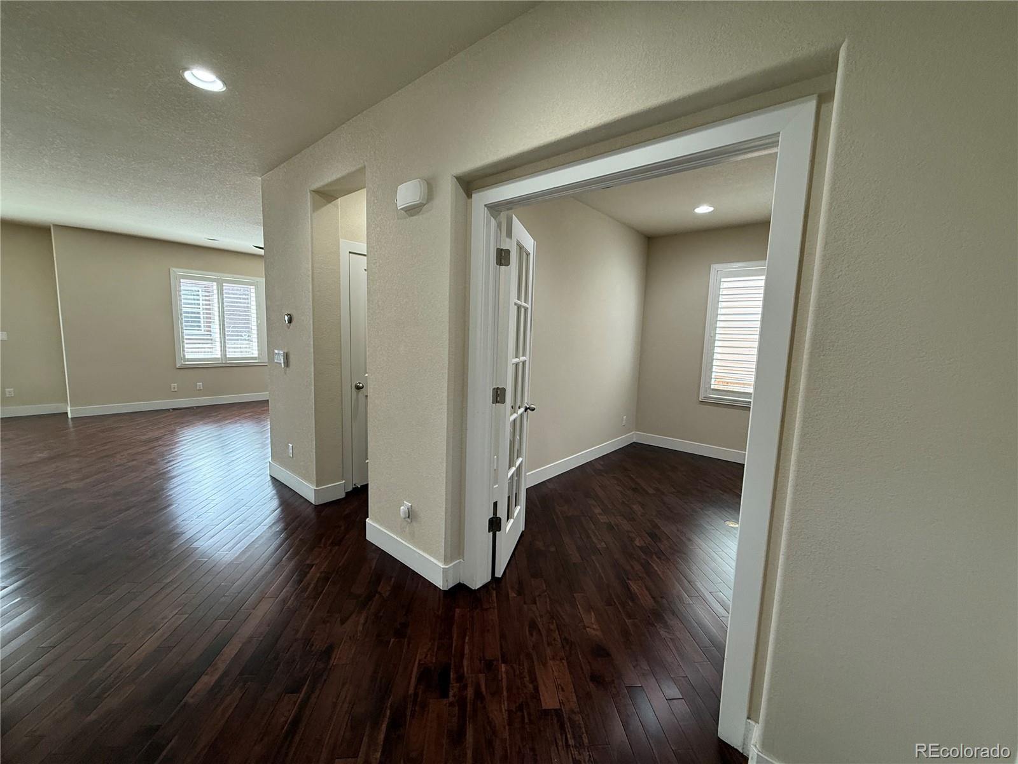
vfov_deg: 85.7
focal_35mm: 14
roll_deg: -1.7
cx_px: 509
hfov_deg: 102.1
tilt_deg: -6.3
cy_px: 382
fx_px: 412
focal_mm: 2.22
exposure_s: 1/120
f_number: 2.2
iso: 200
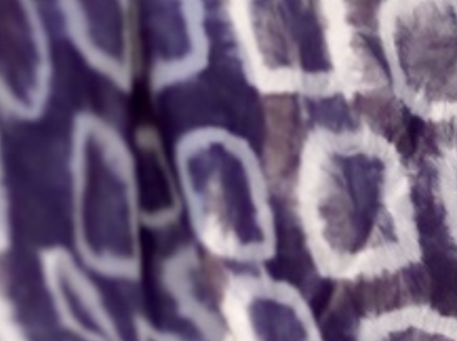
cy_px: -352
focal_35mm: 529
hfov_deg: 3.6
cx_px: 1433
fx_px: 6968
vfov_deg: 2.8
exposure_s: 1/1000
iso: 100
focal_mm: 31
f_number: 5
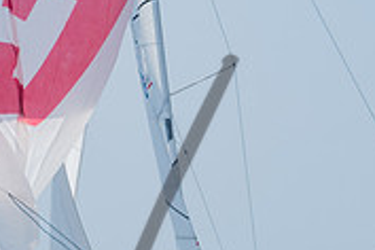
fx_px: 4718
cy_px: 296
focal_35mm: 453
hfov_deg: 4.6
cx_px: 258
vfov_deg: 3.0
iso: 400
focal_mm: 92
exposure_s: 1/1250
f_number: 8
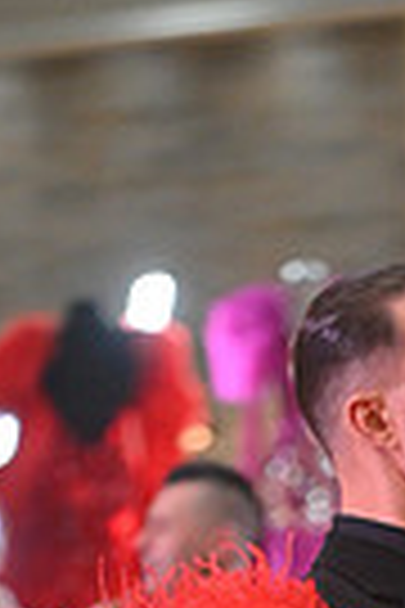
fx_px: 13398
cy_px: 1293
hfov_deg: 1.7
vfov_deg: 2.6
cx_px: 637
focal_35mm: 794
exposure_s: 1/400
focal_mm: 185
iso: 3200
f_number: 5
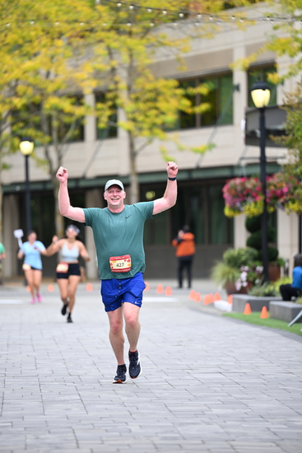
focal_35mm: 200
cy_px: 226
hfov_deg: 6.9
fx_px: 2515
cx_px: 151
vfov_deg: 10.3
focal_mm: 200
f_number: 2.8
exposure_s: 1/1600
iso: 640
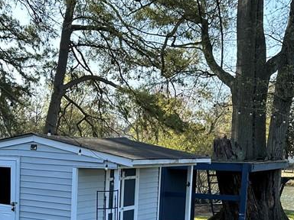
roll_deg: +0.0
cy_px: 212
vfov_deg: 22.2
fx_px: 544
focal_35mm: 64
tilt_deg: -7.2
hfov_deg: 29.6
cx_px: 60
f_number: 1.78
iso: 80
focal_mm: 6.86
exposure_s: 1/1107
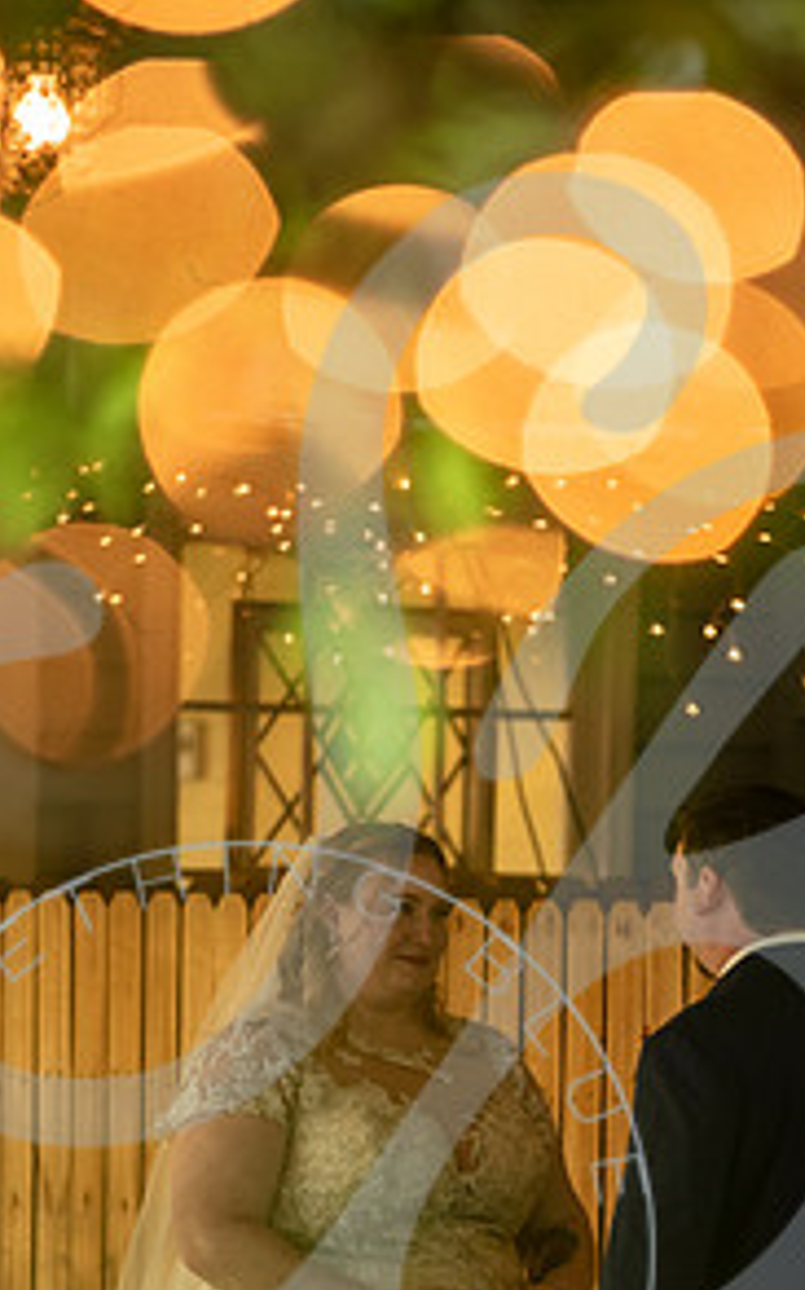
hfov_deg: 4.4
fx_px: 10430
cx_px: 444
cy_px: 916
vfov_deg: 7.1
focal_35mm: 297
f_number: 2.8
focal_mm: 190
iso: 1250
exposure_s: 1/250
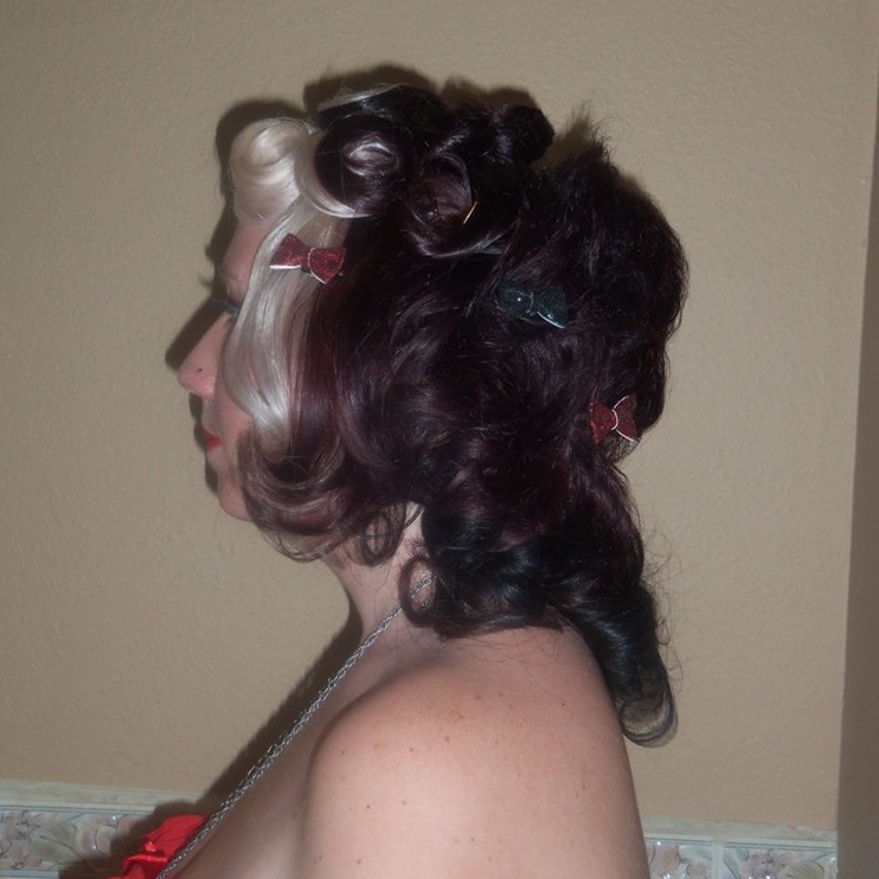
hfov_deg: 23.4
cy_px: 467
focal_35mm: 74
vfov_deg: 23.4
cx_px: 438
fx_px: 2126
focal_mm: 10.9
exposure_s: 1/60
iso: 125
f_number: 4.8
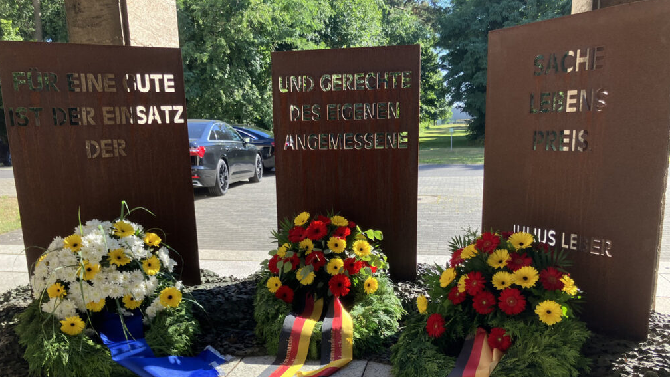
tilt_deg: -13.2
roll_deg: +2.0
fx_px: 551
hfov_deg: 62.6
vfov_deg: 37.4
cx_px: 337
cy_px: 247
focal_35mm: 31
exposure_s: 1/419
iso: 32
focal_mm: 3.99
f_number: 1.8
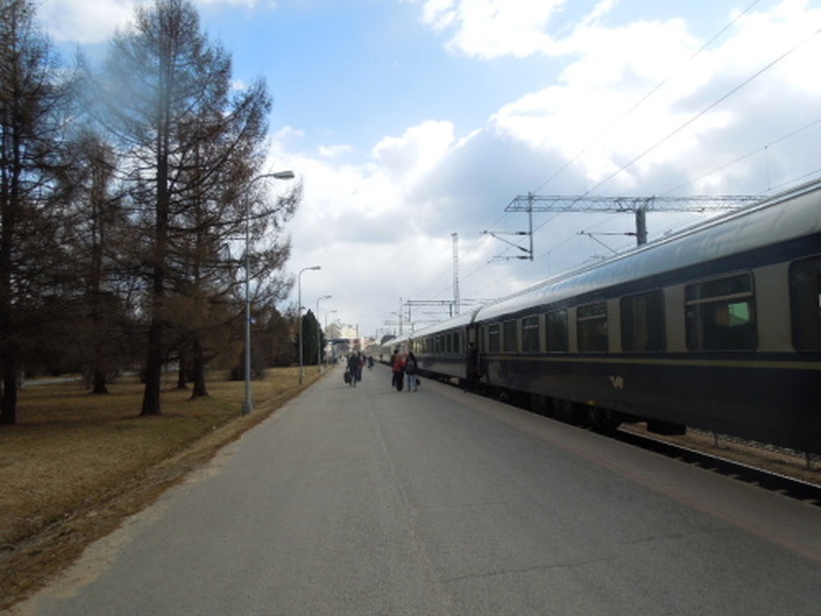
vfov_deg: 54.9
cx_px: 410
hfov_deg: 69.4
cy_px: 308
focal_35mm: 25
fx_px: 593
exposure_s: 1/1000
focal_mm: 4.5
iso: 100
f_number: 3.3
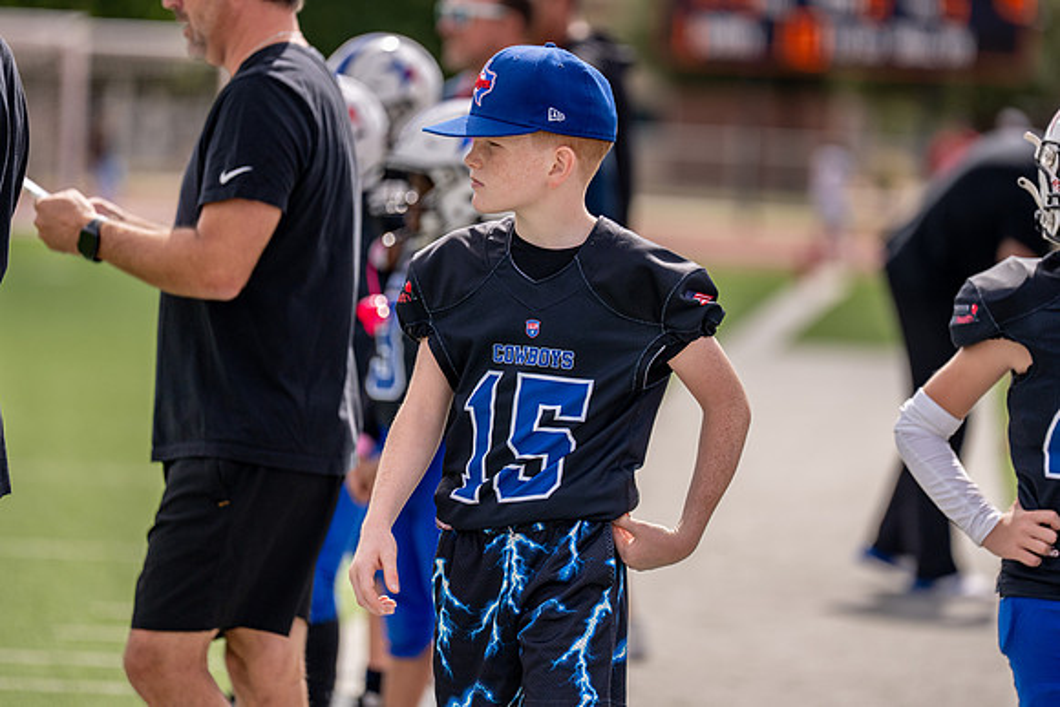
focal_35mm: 245
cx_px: 546
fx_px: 7206
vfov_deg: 5.6
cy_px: 296
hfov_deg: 8.4
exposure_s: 1/5000
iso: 250
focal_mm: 200
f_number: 2.8
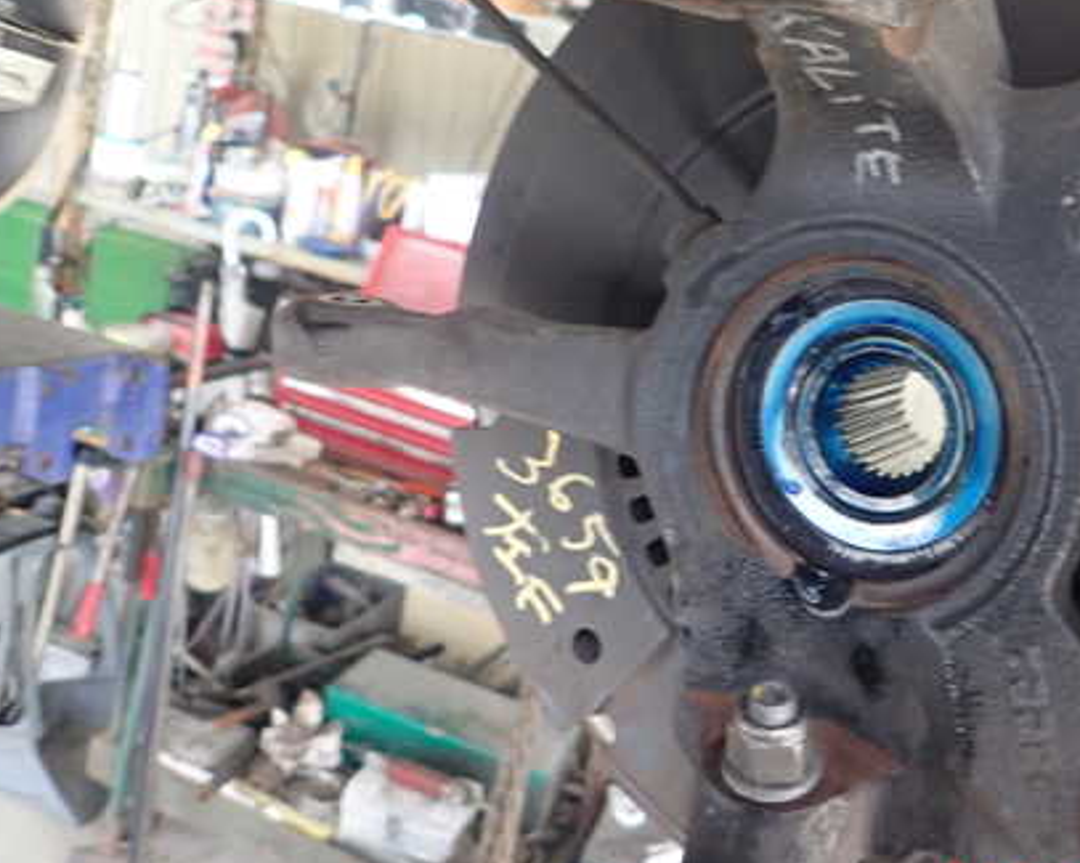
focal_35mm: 36
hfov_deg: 49.1
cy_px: 327
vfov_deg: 40.8
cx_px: 754
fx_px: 1150
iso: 400
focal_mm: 4.5
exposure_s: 1/30
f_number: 2
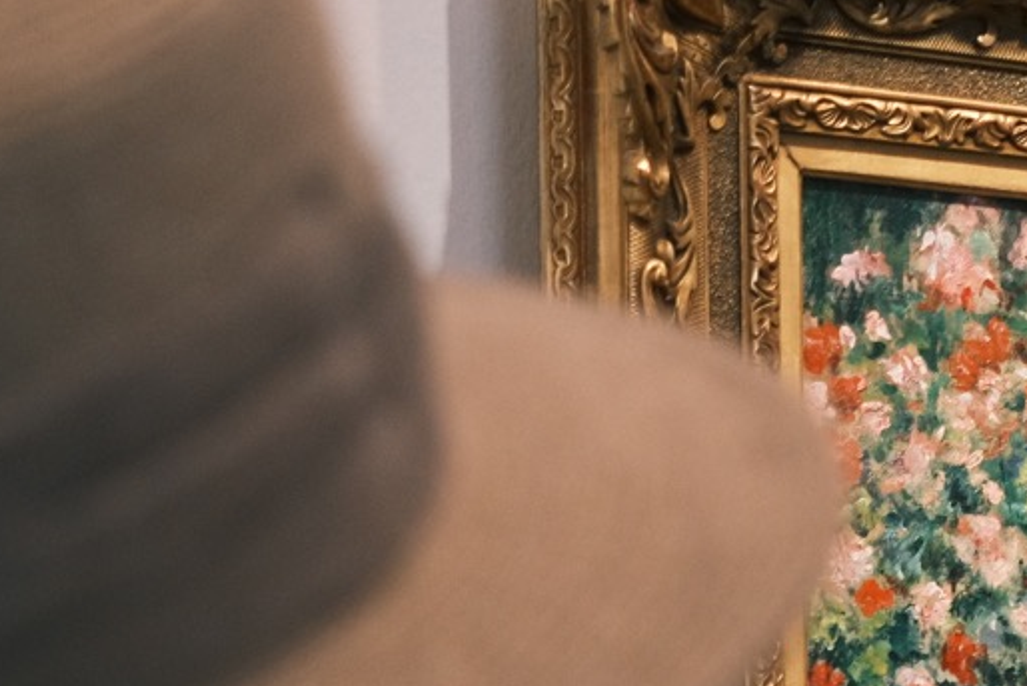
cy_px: 910
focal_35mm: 147
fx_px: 4195
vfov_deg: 9.2
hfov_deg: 13.8
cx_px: 921
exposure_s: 1/50
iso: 1250
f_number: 2.8
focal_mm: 28.3
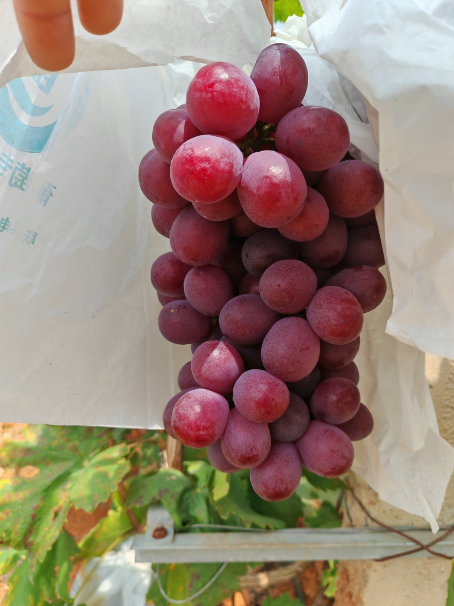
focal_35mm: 27
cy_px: 303
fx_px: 472
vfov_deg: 65.3
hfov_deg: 51.3
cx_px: 227
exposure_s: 1/580
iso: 50
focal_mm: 5.52
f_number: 1.9
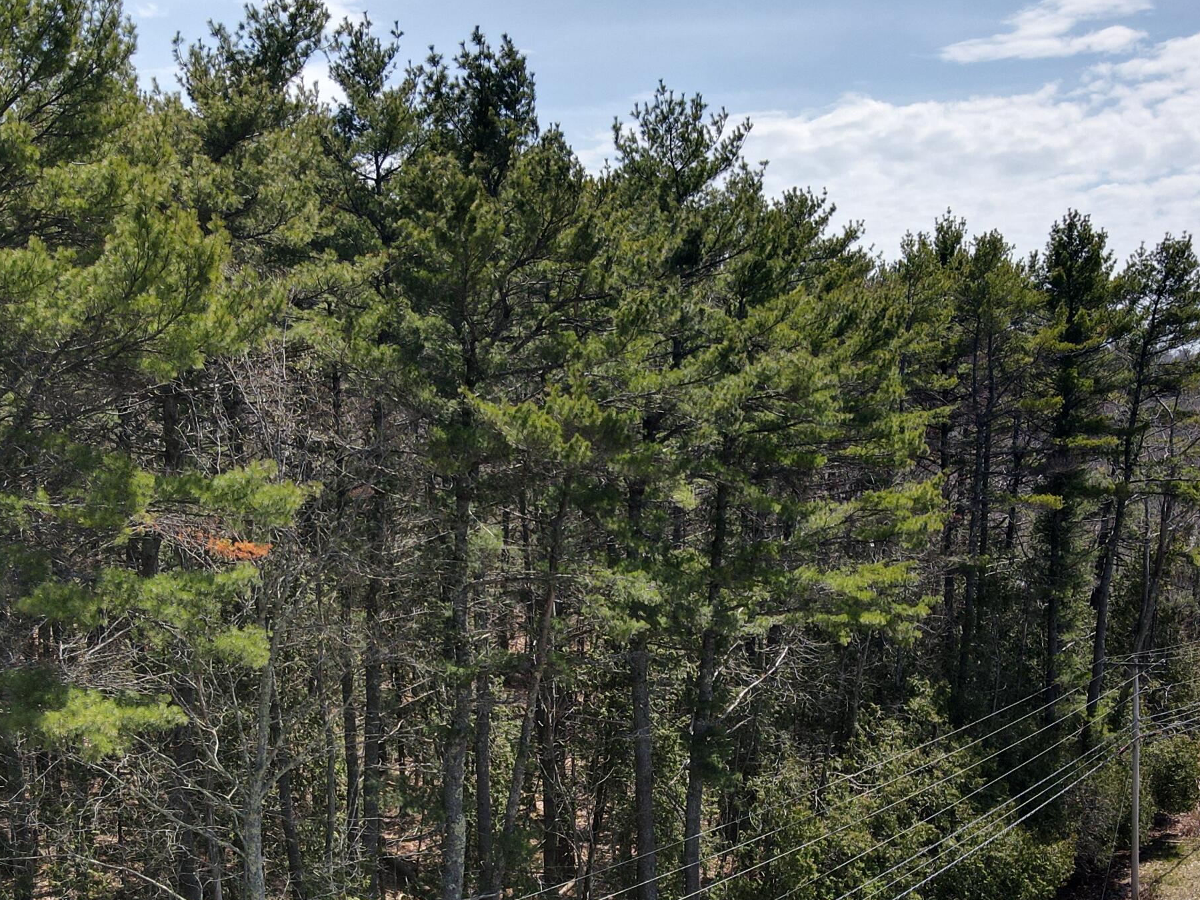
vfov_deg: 34.7
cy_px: 737
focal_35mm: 40
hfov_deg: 46.8
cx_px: 614
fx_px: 1387
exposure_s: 1/640
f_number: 2.8
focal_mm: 4.5
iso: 100
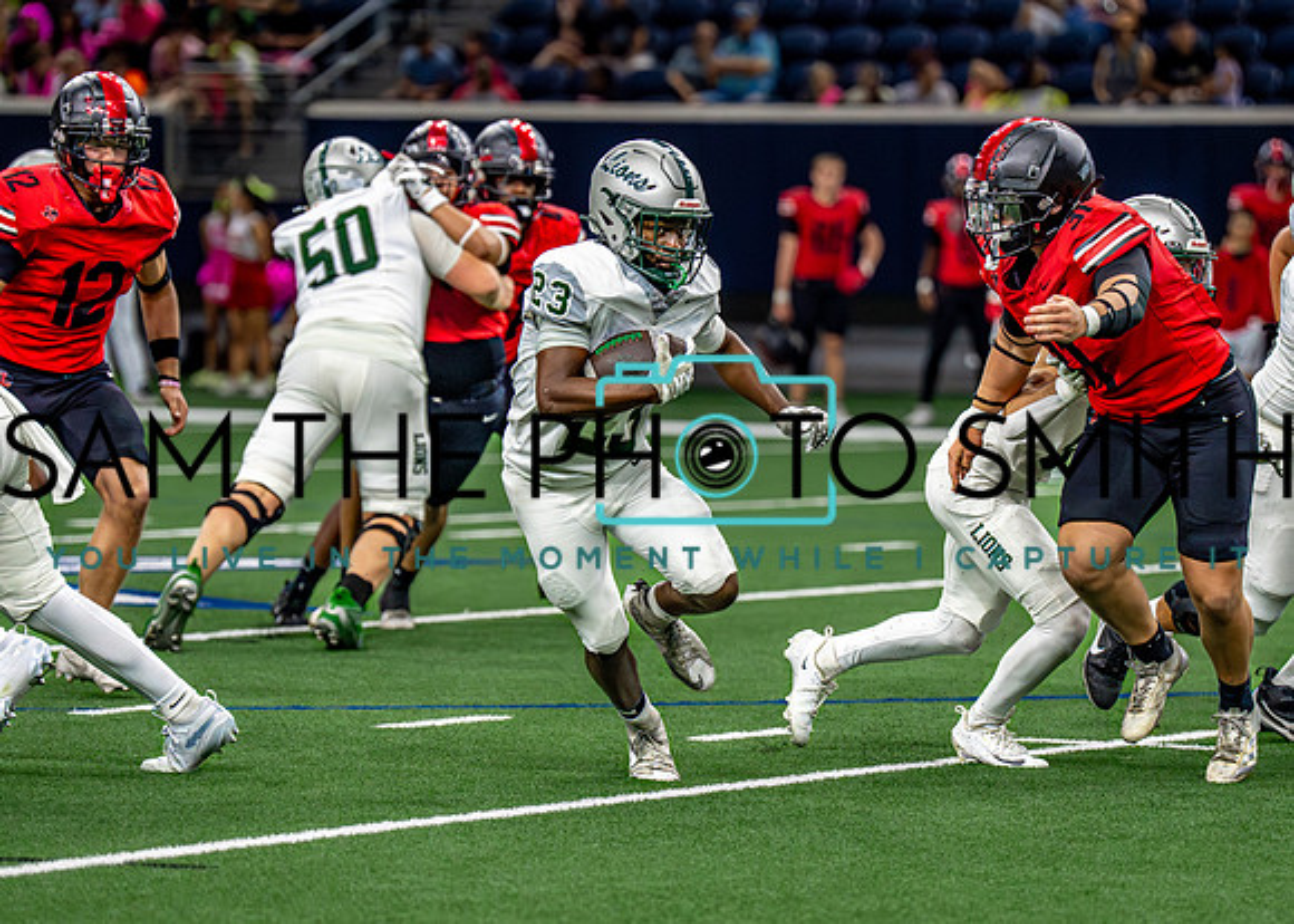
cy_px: 517
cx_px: 663
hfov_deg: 8.2
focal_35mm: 245
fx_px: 8987
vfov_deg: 5.9
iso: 4000
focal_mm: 156
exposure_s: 1/2000
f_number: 2.8
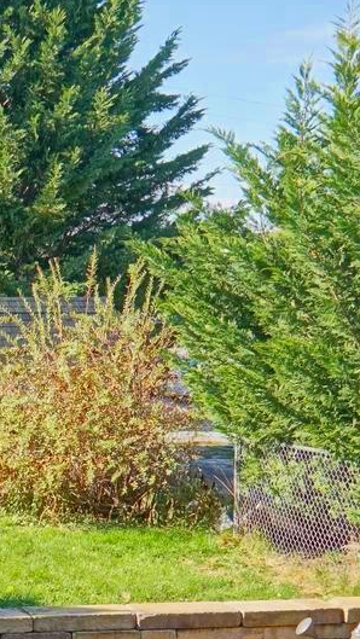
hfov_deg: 15.0
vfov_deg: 28.4
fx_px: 1237
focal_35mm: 73
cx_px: -217
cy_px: 501
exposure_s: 1/100
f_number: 7.1
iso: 200
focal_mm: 12
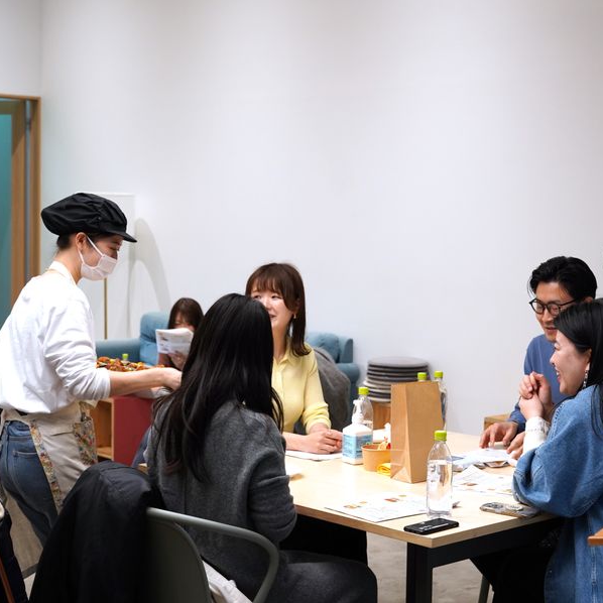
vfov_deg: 26.9
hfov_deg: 26.8
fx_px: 1261
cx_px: 384
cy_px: 302
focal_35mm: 64
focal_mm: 50
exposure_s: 1/125
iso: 1250
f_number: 5.6
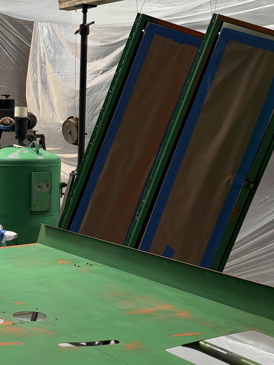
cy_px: 151
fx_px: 654
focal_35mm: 62
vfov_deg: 31.1
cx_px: 30
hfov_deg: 23.1
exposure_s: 1/60
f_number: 1.78
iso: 200
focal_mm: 6.76
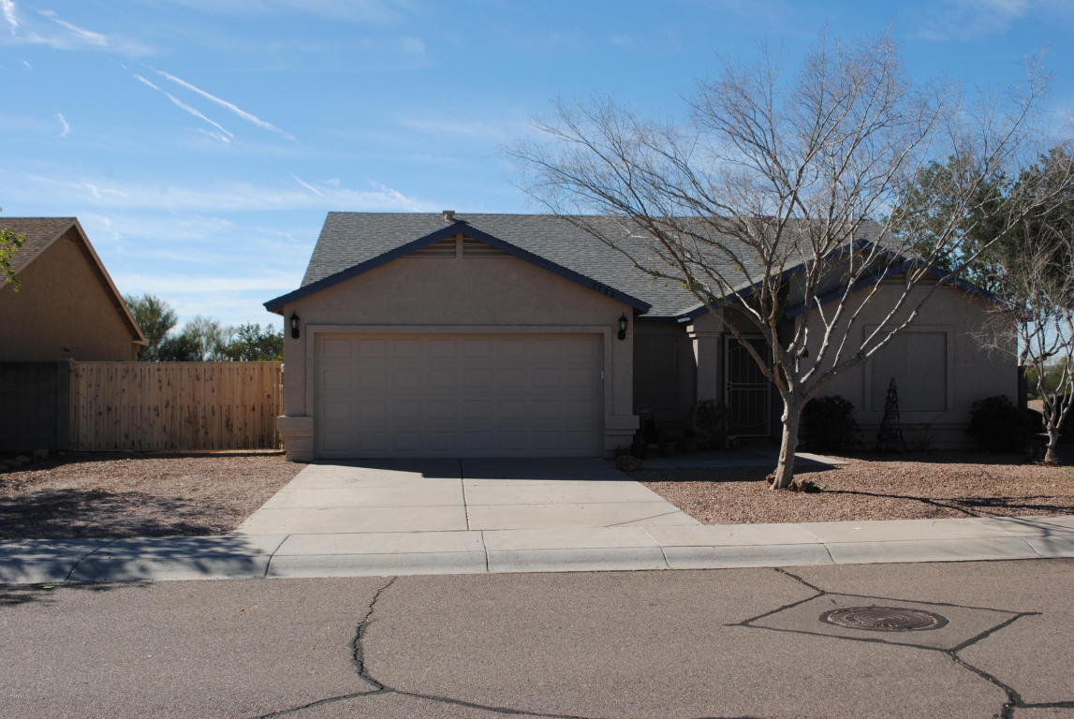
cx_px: 537
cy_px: 360
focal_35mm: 36
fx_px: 1075
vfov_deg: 37.0
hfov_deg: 53.1
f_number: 10
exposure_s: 1/200
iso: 100
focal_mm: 24
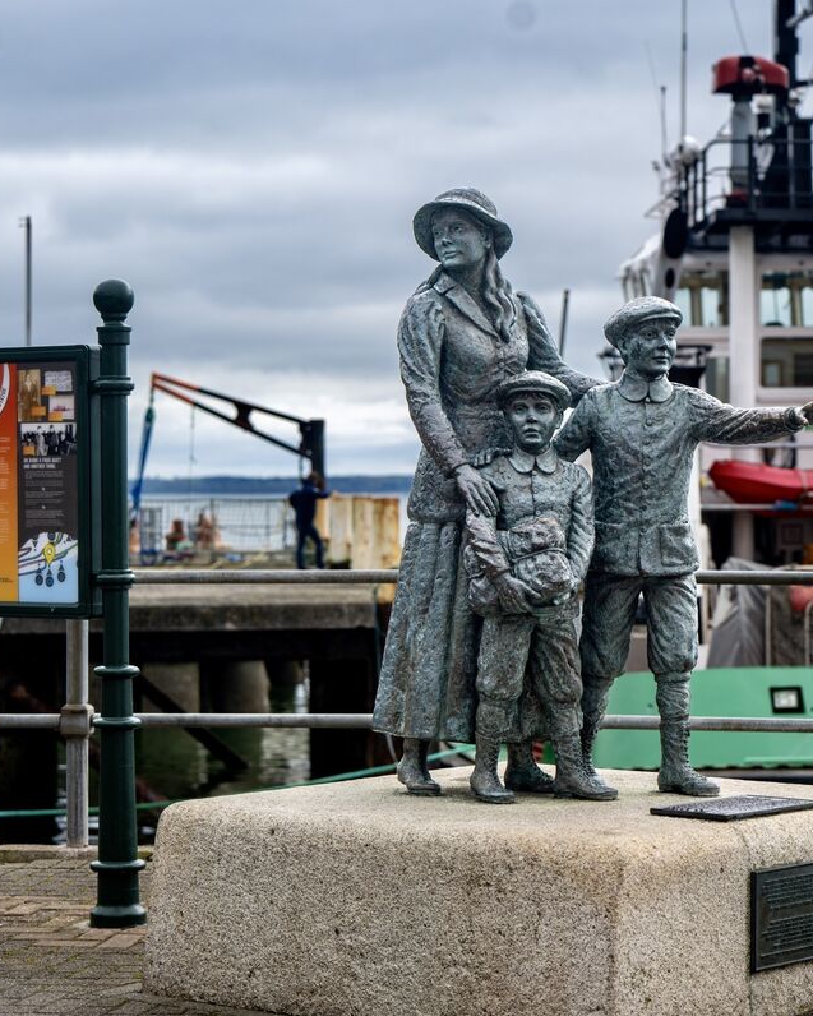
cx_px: 629
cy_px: 508
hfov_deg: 15.5
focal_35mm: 99
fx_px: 2977
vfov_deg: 19.4
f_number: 4
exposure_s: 1/200
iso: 40
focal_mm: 70
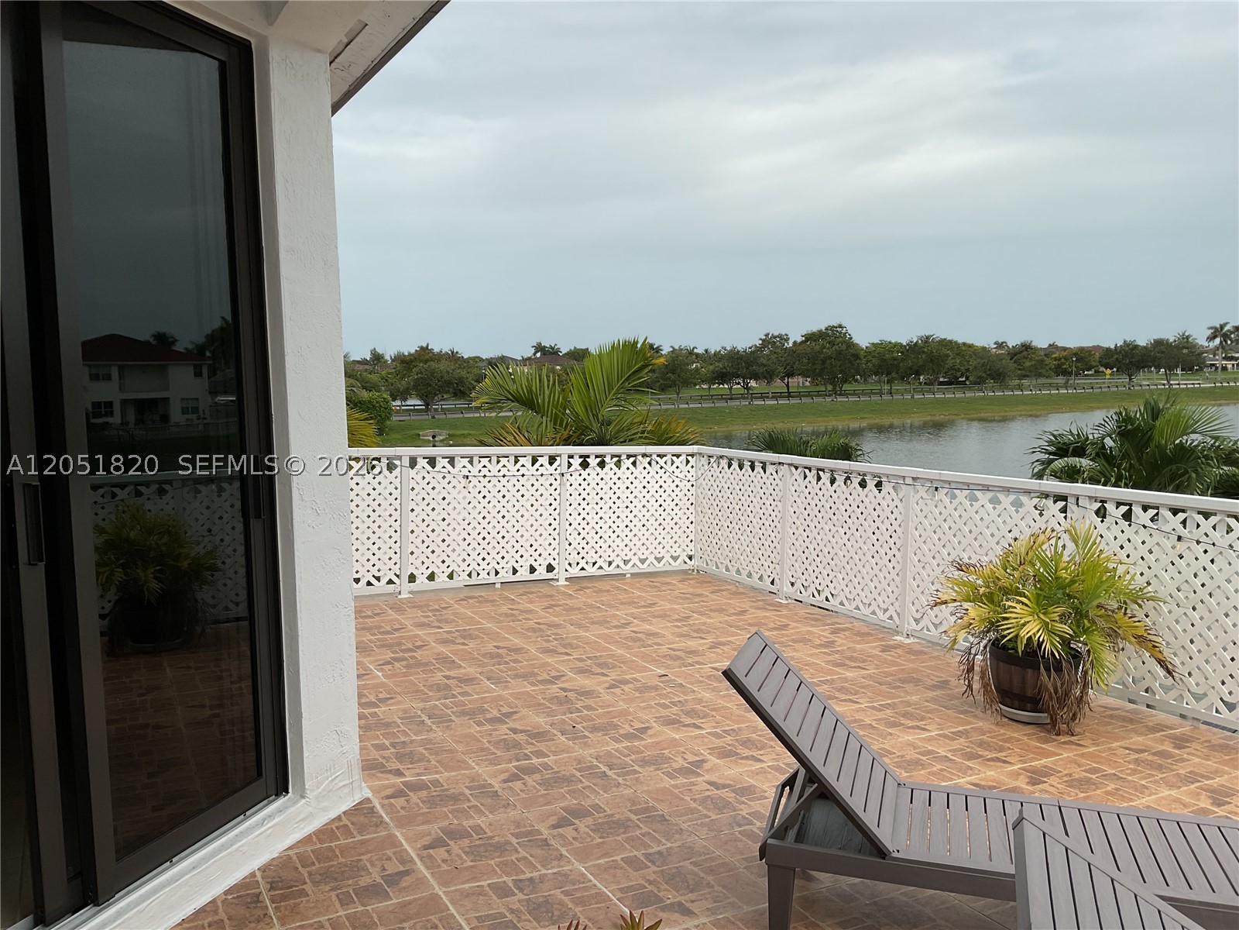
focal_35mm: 29
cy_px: 465
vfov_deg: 48.2
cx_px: 620
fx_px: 1038
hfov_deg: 61.7
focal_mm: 3
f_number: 1.8
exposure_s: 1/1221
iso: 16
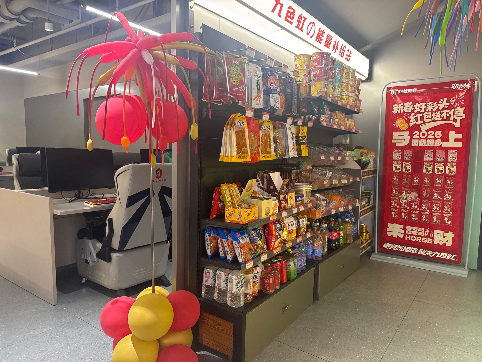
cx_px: 241
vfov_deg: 56.8
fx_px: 334
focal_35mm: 24
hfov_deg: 71.6
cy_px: 181
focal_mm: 6.76
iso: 250
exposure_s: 1/46
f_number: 1.78
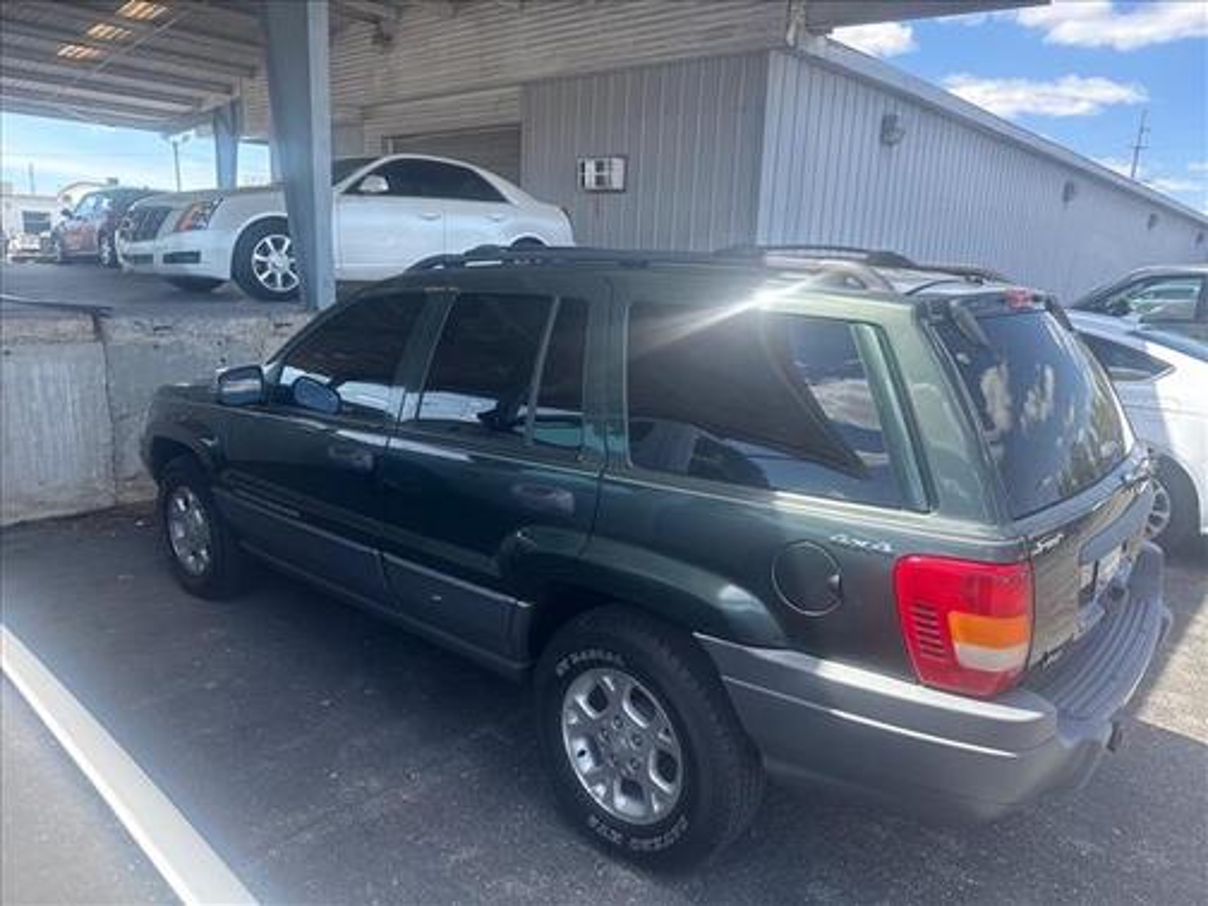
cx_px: 604
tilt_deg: -10.3
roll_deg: -2.4
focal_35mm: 24
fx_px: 838
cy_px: 453
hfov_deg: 71.6
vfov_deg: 56.8
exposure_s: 1/1250
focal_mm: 6.76
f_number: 1.78
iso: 100
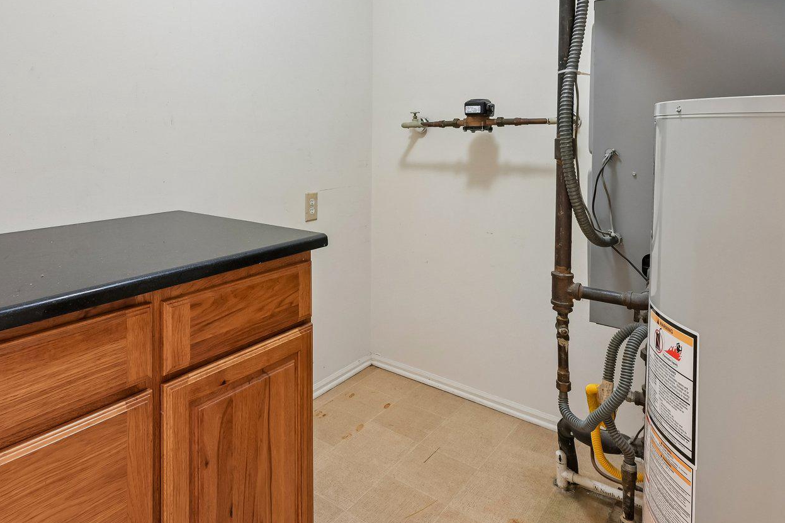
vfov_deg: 53.1
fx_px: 501
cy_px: 144
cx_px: 308
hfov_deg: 75.1
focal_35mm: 23
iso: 400
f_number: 11
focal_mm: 14
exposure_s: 1/2.5
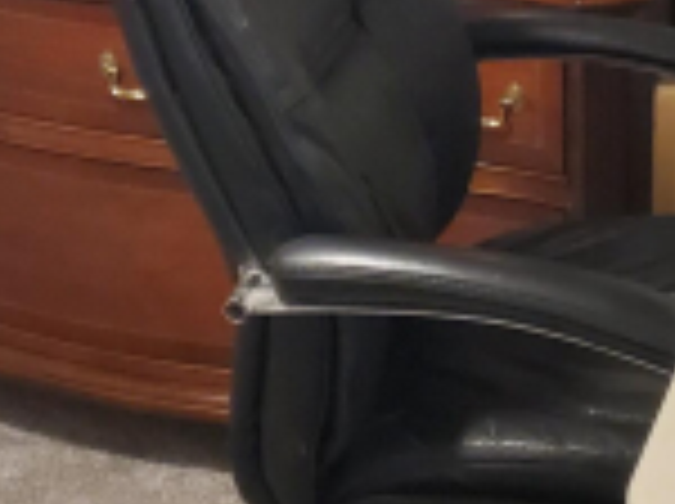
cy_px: -400
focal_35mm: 116
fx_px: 2258
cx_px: 110
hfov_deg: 16.8
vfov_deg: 11.8
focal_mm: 4.3
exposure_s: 1/12
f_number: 1.5
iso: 640
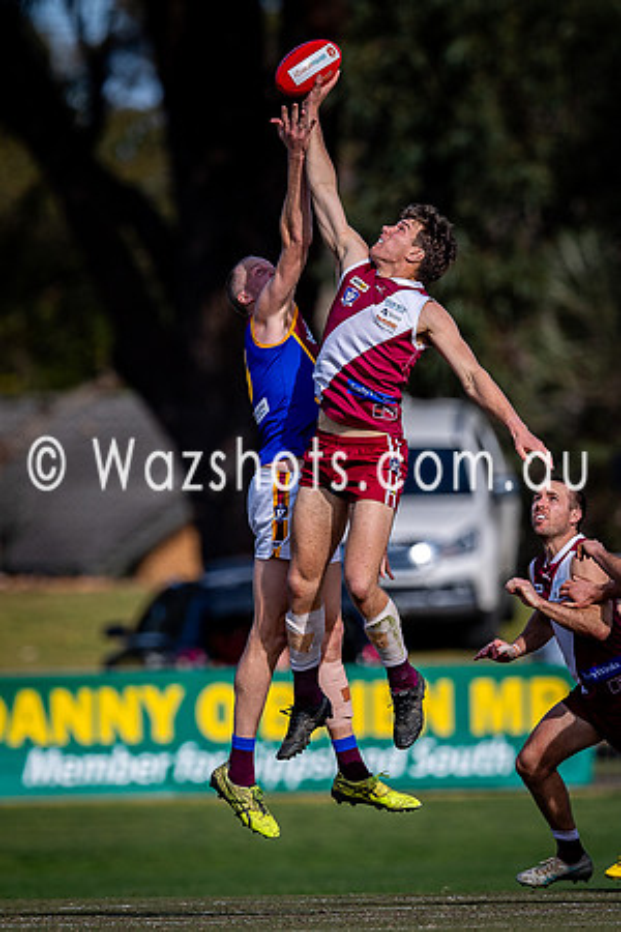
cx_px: 301
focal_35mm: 898
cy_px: 458
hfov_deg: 1.5
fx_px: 23228
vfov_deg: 2.3
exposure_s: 1/2500
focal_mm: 500
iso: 200
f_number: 4
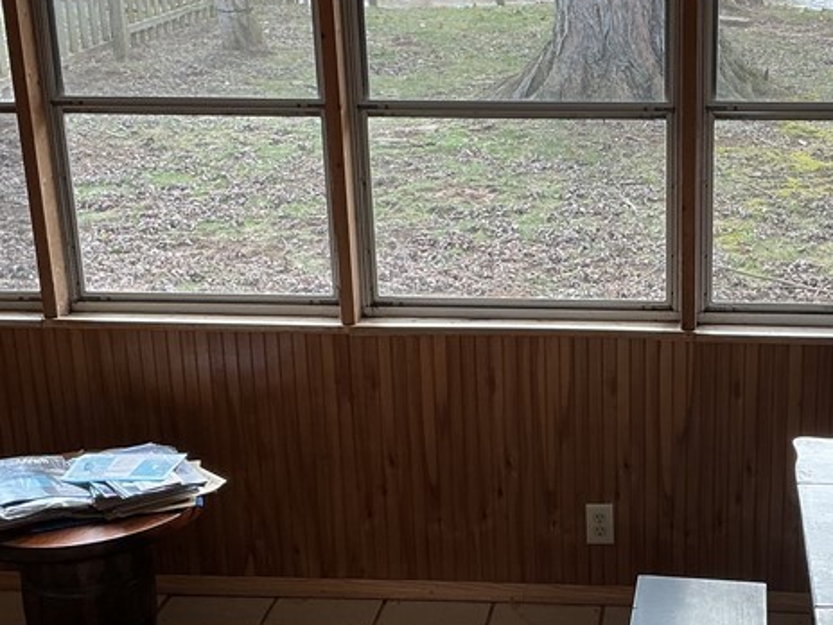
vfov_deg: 22.9
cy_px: 320
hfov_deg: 29.8
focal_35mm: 64
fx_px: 1540
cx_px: 618
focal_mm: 3
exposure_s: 1/120
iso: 32
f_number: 1.8
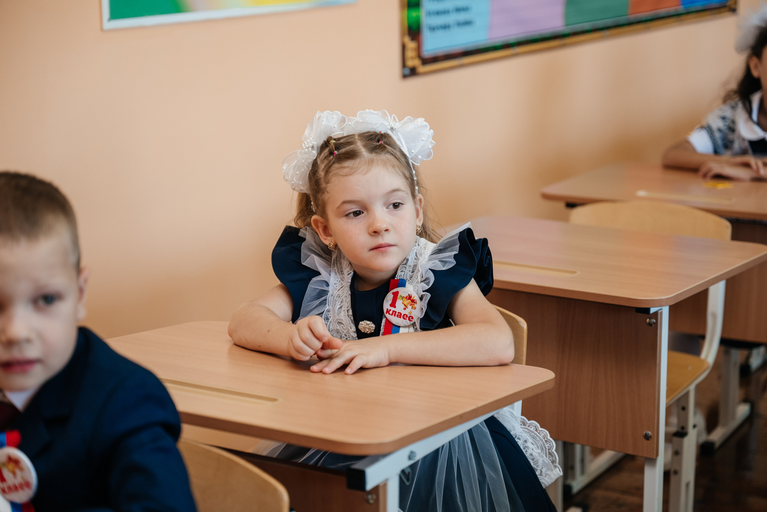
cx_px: 384
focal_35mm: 70
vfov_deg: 19.5
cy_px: 256
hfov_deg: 28.8
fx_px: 1491
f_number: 2.8
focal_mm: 70
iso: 800
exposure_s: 1/250
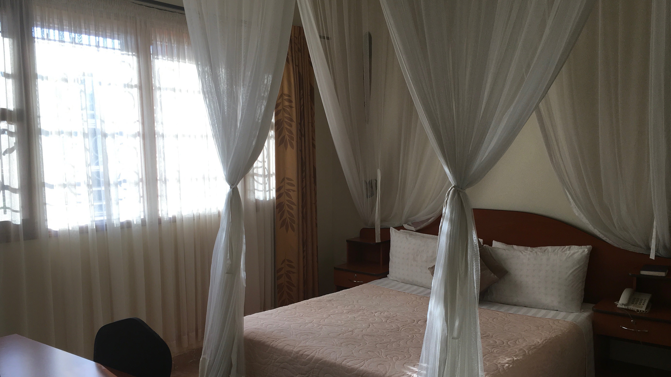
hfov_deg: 61.0
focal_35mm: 32
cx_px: 337
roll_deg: +1.0
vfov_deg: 36.6
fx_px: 569
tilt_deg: -6.0
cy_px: 214
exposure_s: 1/100
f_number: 2.2
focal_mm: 4.15
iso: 25
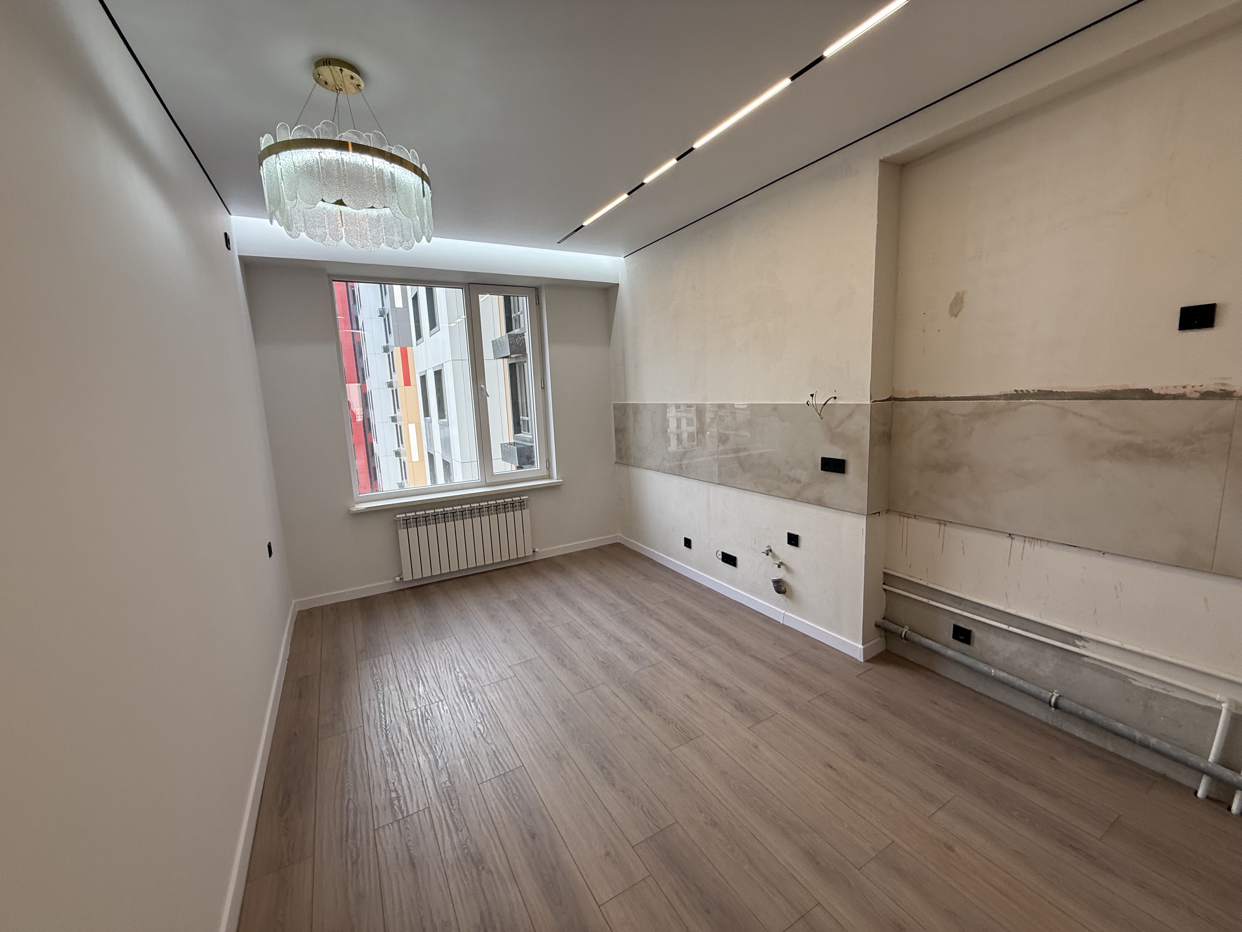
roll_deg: +3.5
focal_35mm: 14
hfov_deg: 102.1
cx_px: 621
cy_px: 466
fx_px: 502
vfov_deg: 85.7
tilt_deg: -6.6
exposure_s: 1/201
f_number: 2.2
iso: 64
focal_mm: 2.22
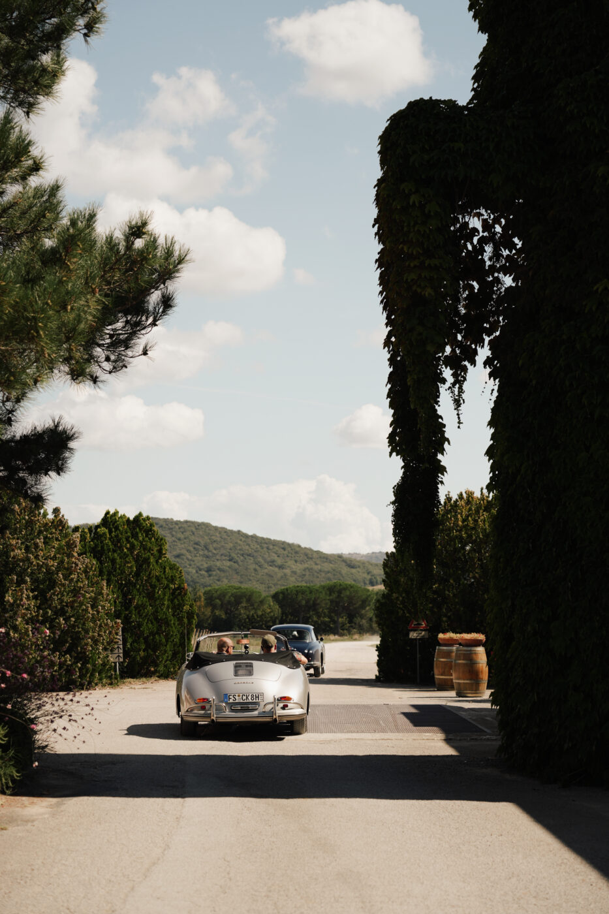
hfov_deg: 20.0
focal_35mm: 68
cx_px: 304
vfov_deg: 29.7
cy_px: 457
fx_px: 1726
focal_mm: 68
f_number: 4
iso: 100
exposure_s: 1/500
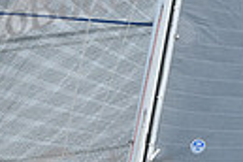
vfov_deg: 3.1
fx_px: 3031
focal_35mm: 449
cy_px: 259
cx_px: 273
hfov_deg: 4.6
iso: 320
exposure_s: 1/1000
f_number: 7.1
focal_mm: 100
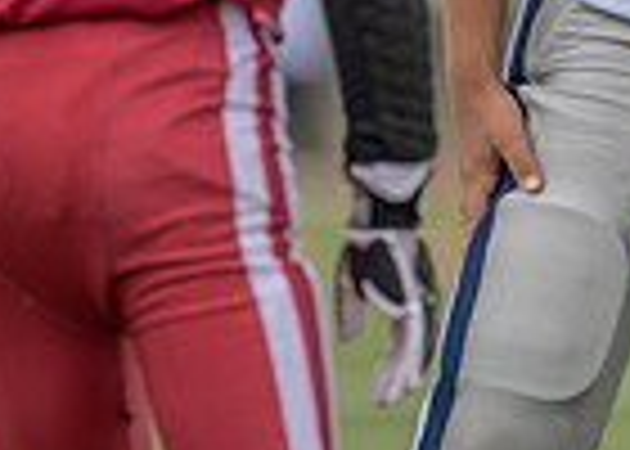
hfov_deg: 2.2
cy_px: -109
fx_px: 16568
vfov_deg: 1.6
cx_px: 769
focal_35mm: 926
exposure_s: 1/1250
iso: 200
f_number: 2.8
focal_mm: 200
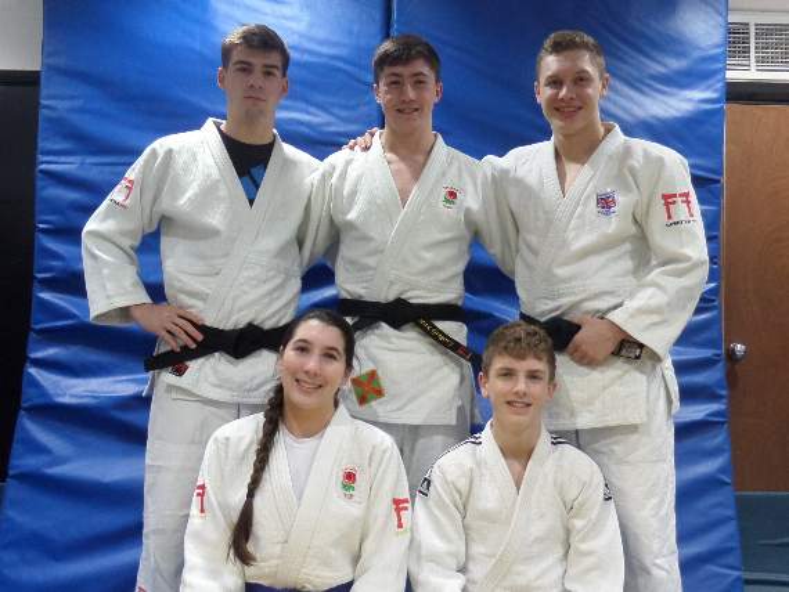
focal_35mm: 24
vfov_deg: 56.9
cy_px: 296
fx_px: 547
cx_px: 394
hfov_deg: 71.6
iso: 200
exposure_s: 1/20
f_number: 3.2
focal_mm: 4
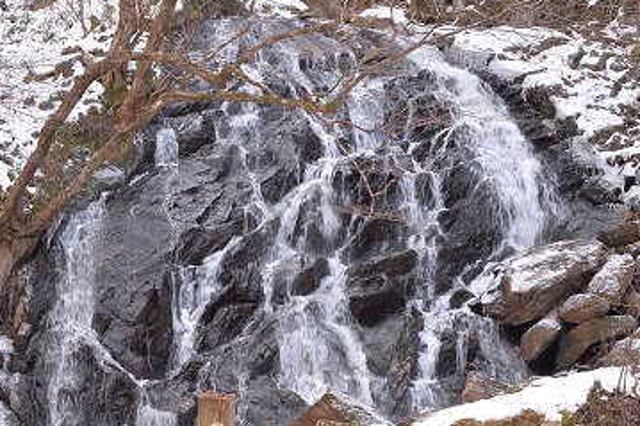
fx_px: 1510
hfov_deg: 23.9
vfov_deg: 16.0
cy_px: 304
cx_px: 332
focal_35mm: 85
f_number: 25
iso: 2200
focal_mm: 55
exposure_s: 1/30
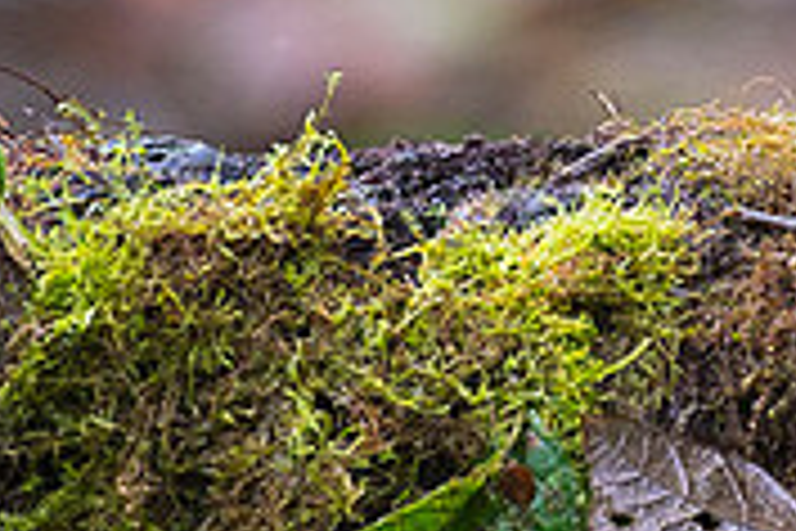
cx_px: 671
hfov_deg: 1.1
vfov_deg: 0.8
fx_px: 40460
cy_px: -277
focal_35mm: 1830
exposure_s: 1/250
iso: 2500
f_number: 4
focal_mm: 400
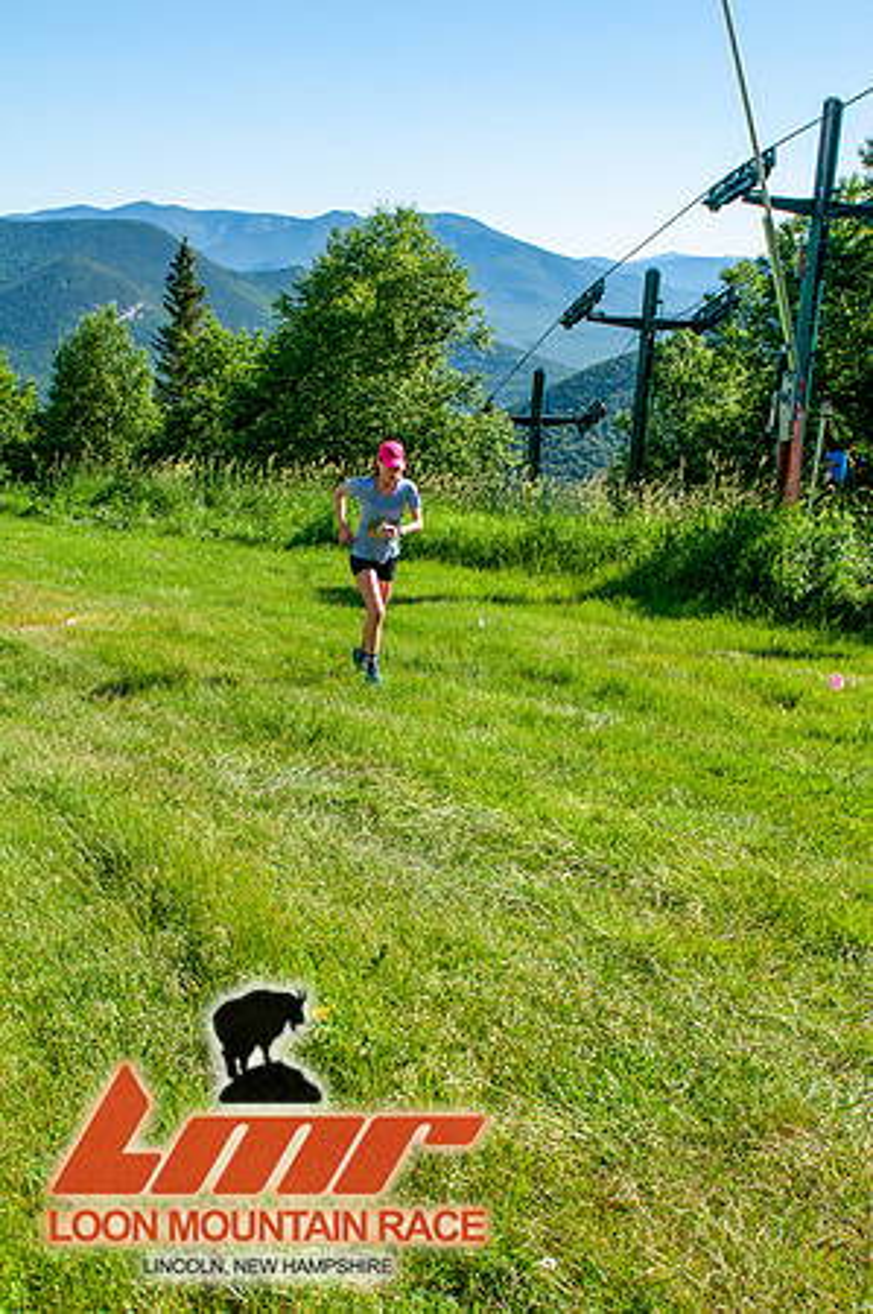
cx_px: 436
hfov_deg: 36.8
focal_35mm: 36
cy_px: 657
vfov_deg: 53.2
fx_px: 1312
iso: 200
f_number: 8
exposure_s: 1/400
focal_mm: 24
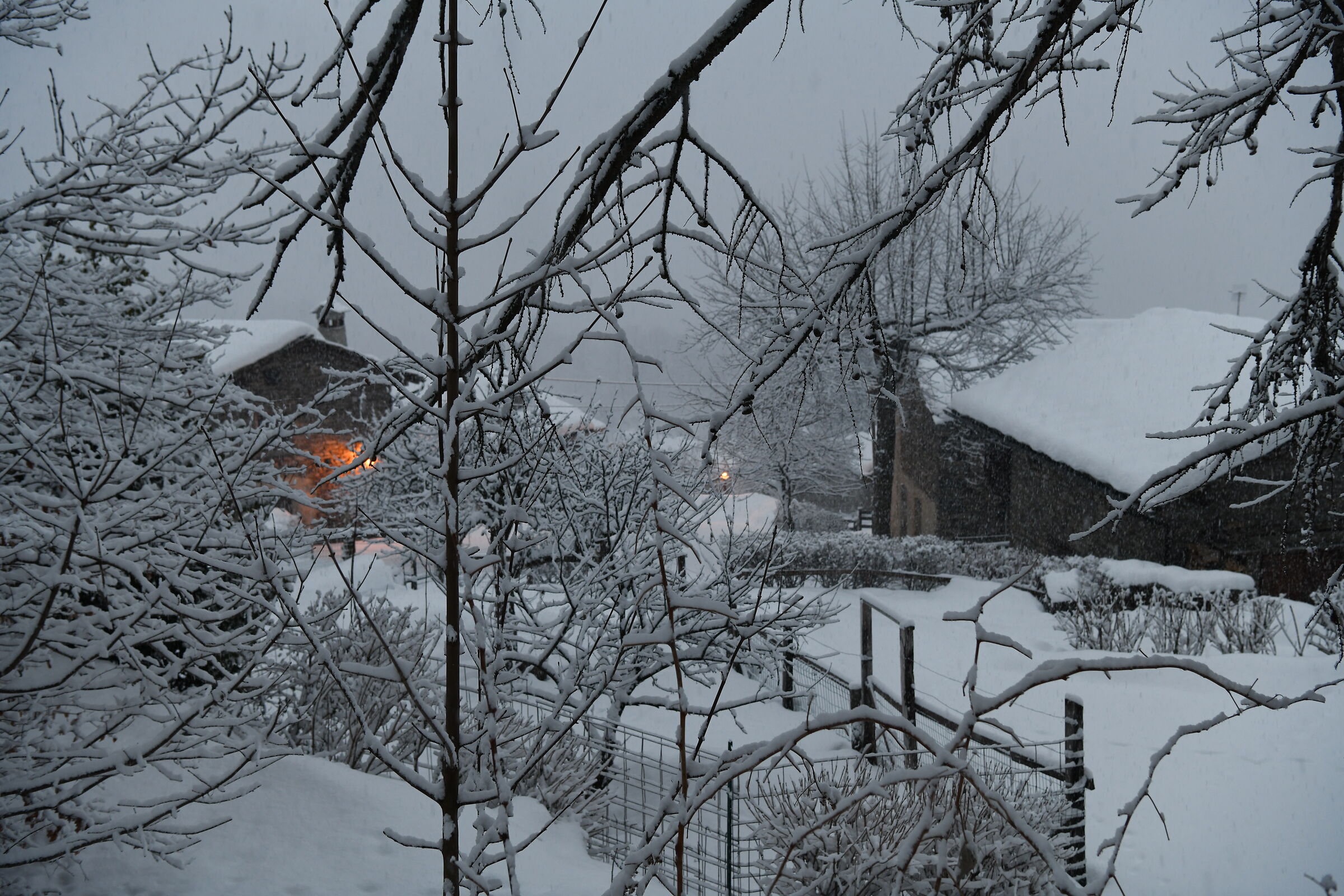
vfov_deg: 31.9
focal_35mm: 42
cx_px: 672
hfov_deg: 46.4
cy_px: 448
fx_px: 1568
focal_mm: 42
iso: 800
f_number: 5
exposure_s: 1/100
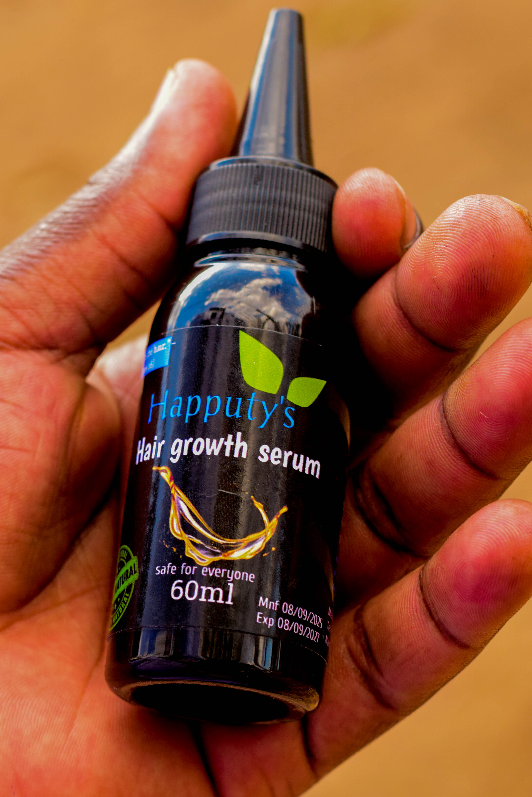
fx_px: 2106
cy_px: 439
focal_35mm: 95
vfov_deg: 21.5
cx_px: 236
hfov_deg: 14.4
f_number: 5.6
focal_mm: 50
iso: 800
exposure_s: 1/250
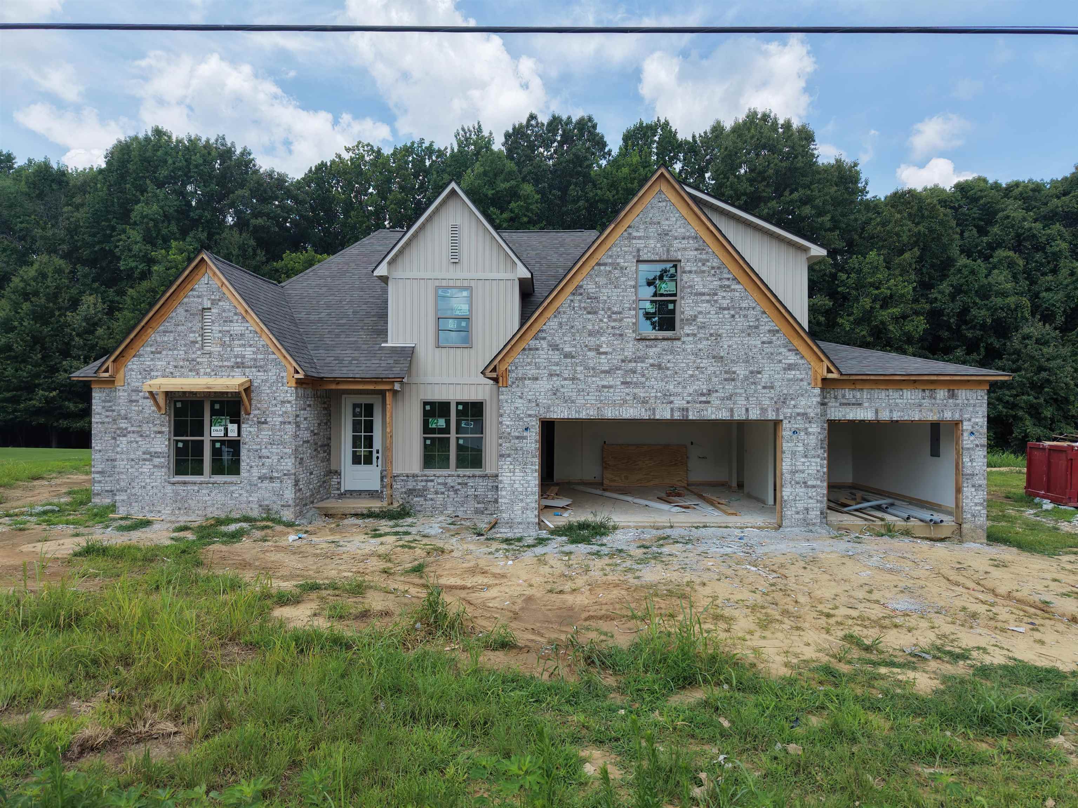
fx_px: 747
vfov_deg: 56.8
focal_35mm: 24
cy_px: 404
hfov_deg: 71.6
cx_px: 539
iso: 400
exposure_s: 1/5000
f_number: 1.8
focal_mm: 8.67
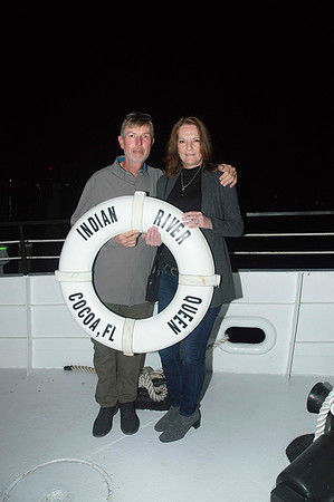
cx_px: 167
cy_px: 251
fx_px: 377
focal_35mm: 27
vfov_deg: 67.4
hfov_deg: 47.8
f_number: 5.6
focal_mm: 18
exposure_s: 1/60
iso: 400
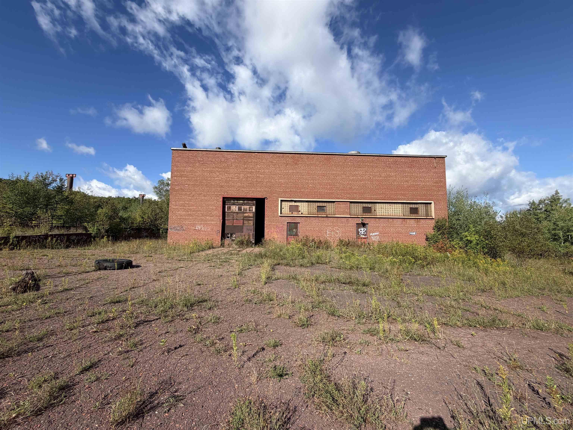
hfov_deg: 102.1
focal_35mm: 14
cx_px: 286
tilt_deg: +4.6
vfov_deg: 85.7
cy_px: 215
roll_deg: -1.0
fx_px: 232
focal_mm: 2.22
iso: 20
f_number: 2.2
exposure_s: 1/770
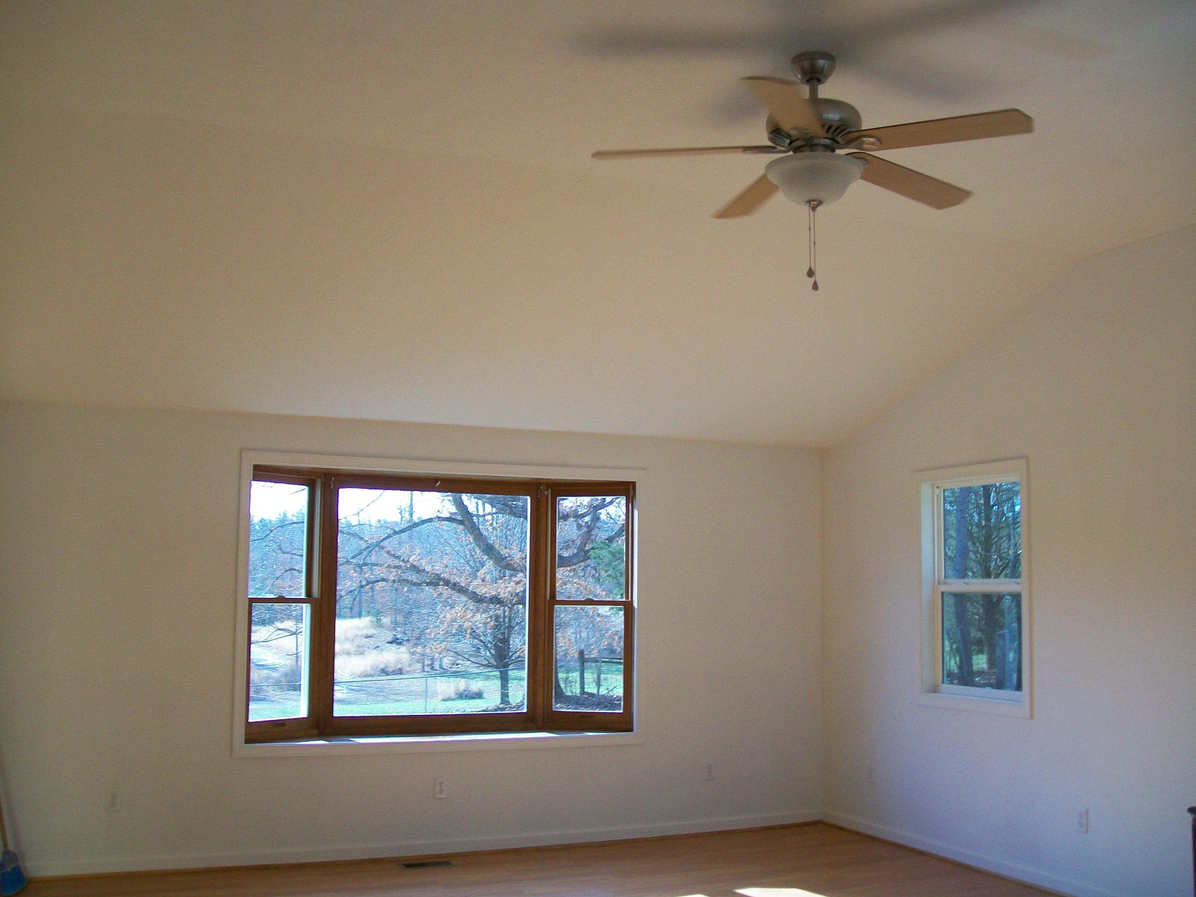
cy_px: 448
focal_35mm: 36
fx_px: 1244
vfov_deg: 39.7
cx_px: 598
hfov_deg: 51.4
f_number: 2.7
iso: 64
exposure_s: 1/125
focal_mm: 6
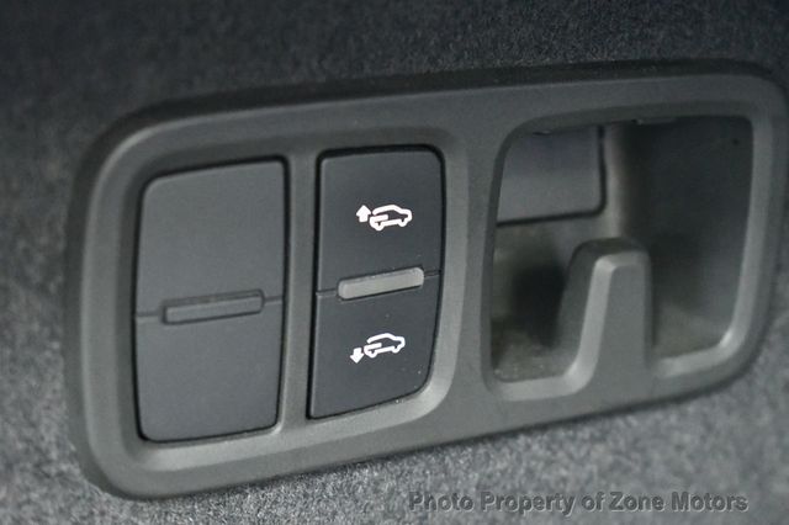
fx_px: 1709
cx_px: 394
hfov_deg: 26.0
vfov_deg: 17.5
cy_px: 262
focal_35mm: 78
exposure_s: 1/20
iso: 12800
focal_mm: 52
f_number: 5.6
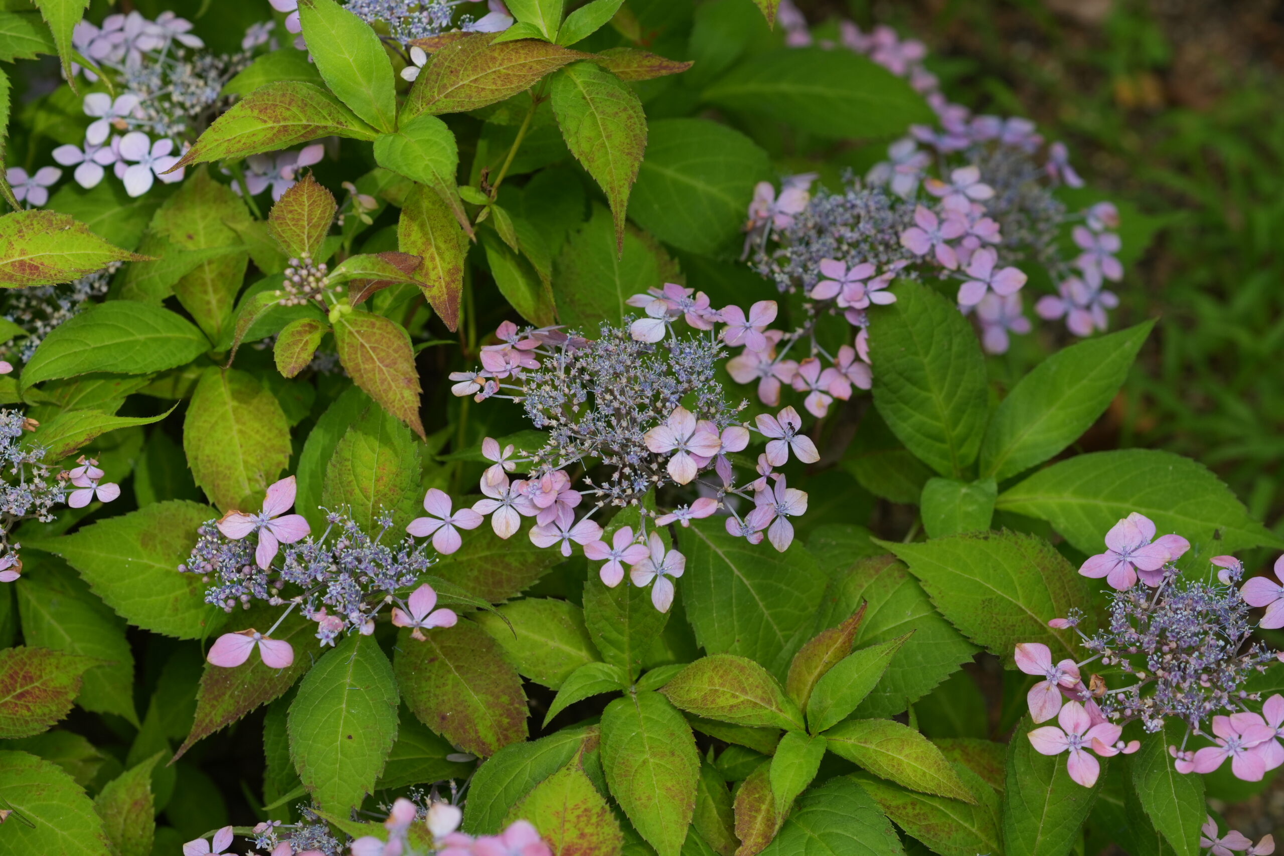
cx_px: 642
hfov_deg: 20.4
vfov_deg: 13.7
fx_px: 3567
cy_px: 428
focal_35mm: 100
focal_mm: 100
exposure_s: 1/500
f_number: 5.6
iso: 640
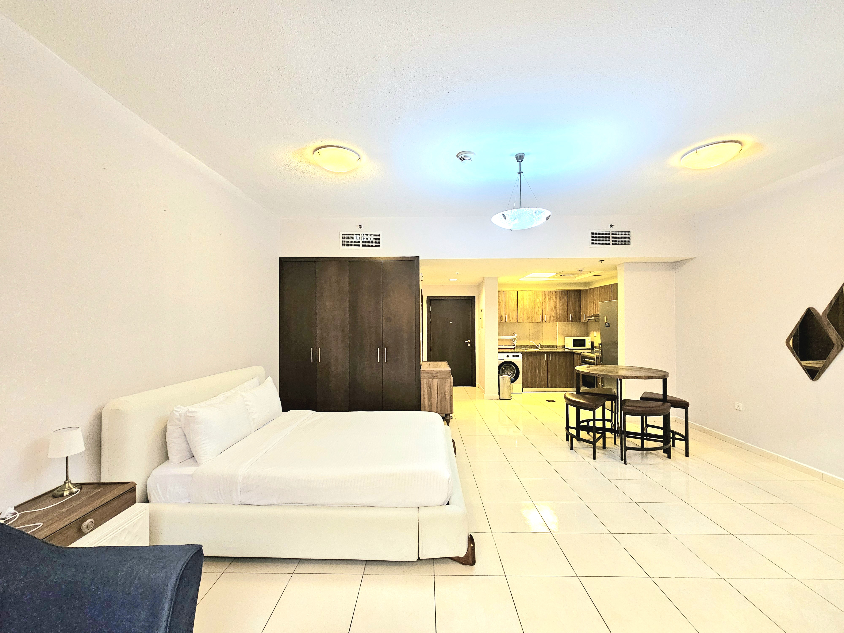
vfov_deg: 89.9
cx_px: 422
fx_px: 317
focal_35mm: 13
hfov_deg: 106.2
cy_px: 316
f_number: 2.2
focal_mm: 2.2
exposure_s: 1/50.3
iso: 320
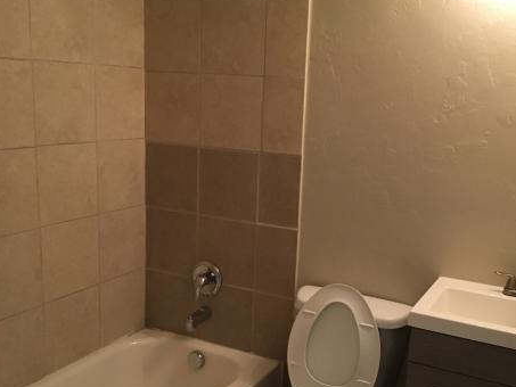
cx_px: 287
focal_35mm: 41
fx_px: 611
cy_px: 229
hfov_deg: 45.7
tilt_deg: -13.4
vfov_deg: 35.1
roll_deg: -1.4
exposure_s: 1/30
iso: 200
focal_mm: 4.15
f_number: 2.2
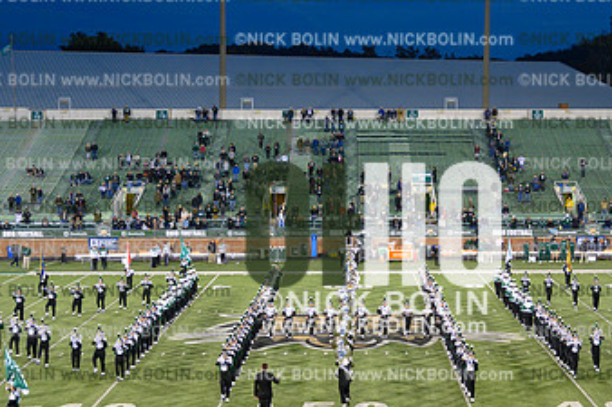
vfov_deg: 20.3
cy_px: 249
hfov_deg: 30.0
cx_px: 373
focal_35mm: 67
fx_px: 1138
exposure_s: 1/320
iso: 2000
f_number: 4
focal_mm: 39
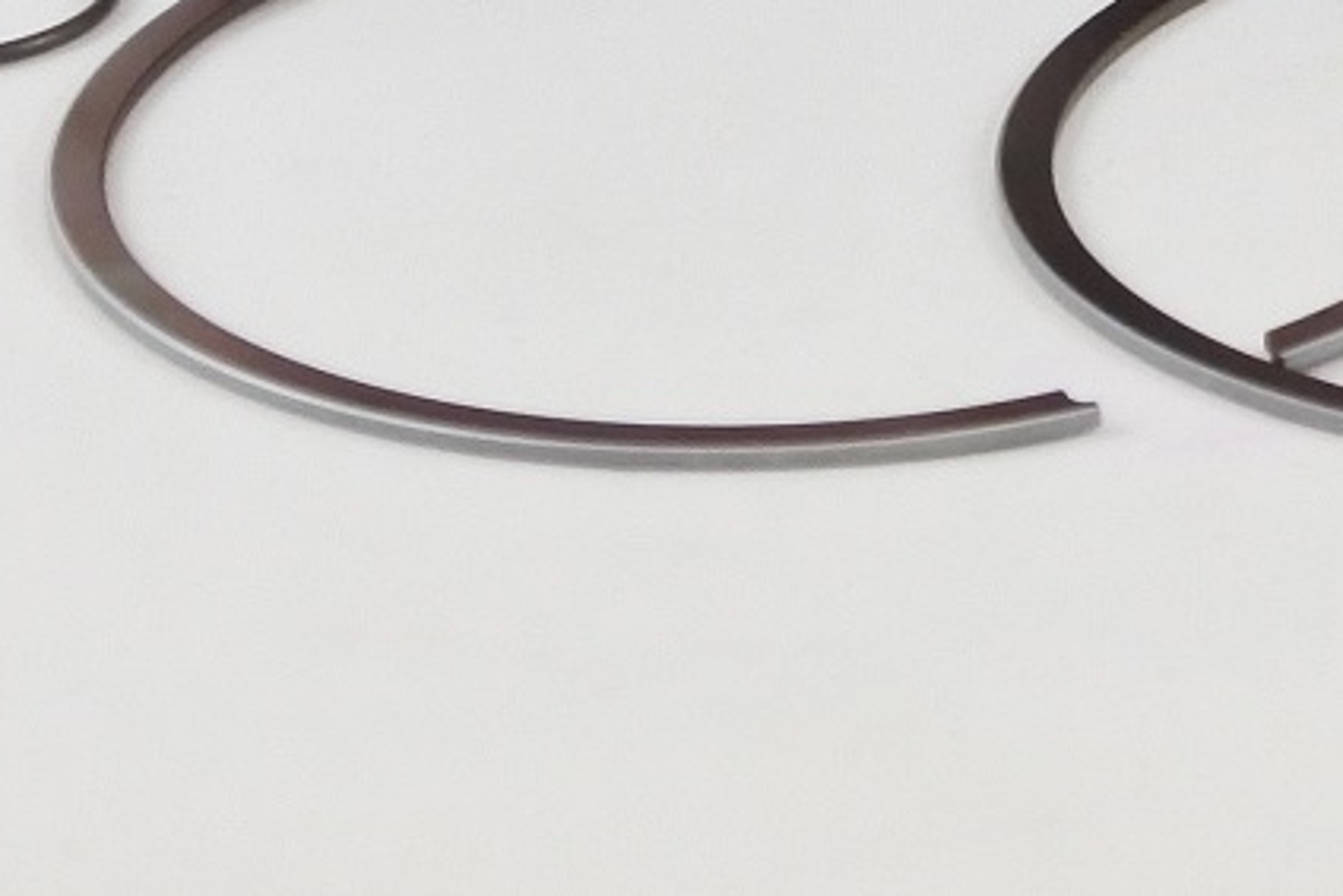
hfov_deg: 9.8
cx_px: 1848
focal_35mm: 205
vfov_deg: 6.5
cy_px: -901
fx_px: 7650
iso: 400
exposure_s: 1/125
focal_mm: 18
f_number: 4.5
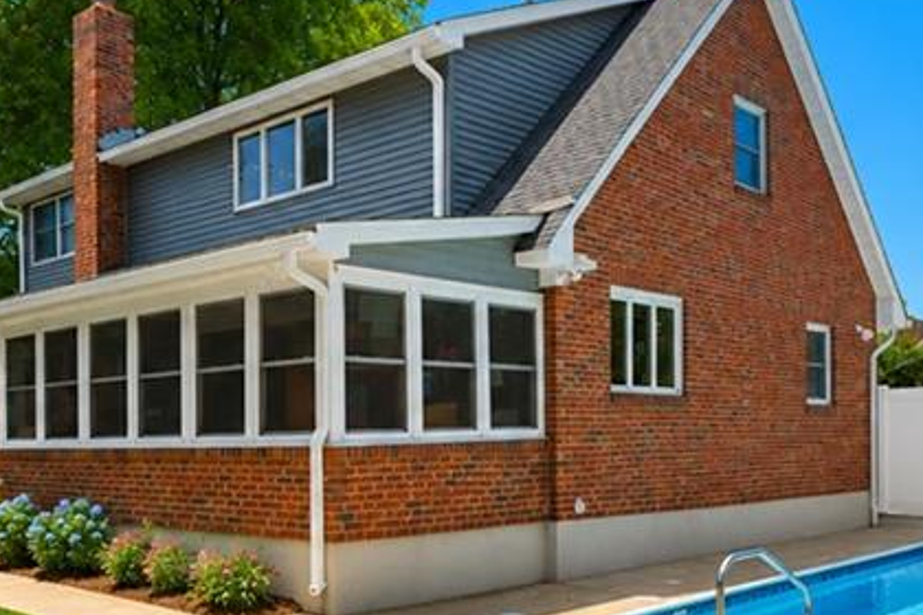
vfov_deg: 33.7
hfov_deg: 49.2
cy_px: 437
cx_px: 363
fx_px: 1000
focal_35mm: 39
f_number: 5.6
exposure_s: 1/320
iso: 100
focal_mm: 16
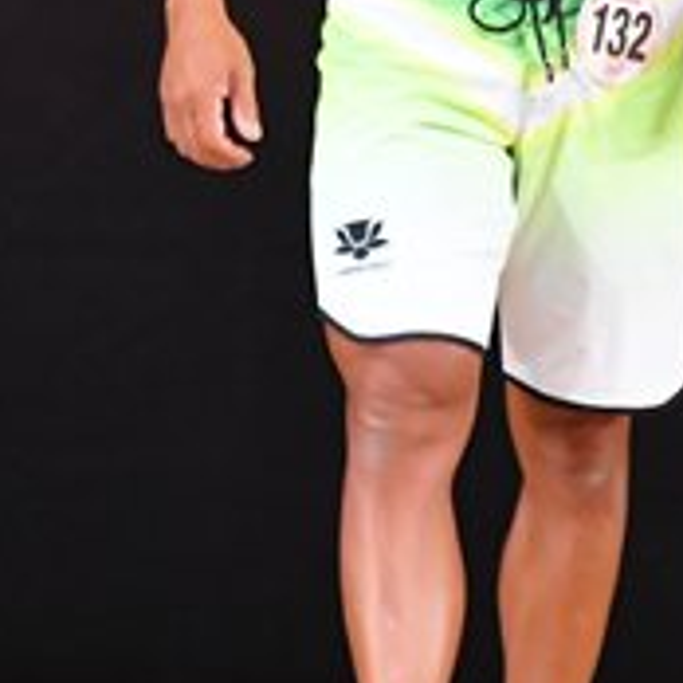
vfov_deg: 1.6
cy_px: 110
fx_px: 24109
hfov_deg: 1.6
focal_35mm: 1080
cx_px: 245
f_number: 5.6
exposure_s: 1/400
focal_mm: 190
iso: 3200
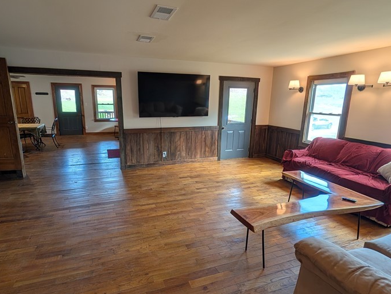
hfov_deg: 87.6
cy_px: 153
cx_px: 185
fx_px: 203
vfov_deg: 71.6
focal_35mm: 18
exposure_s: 1/120
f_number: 1.7
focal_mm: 2.02
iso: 70
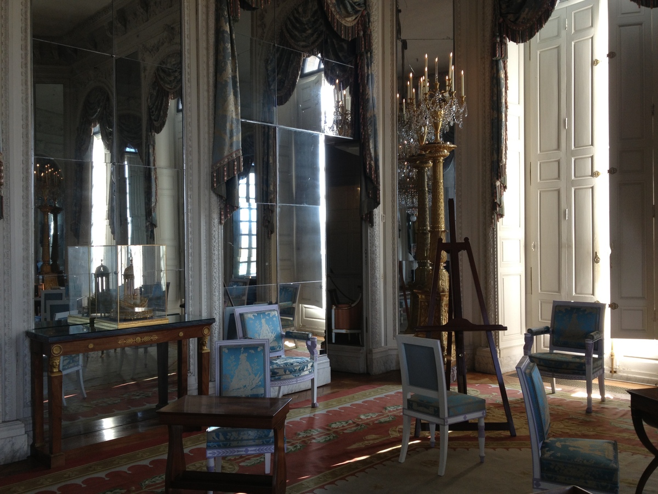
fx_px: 665
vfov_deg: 40.7
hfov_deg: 52.6
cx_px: 329
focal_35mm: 35
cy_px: 247
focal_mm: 4.28
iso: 50
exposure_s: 1/30
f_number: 2.4
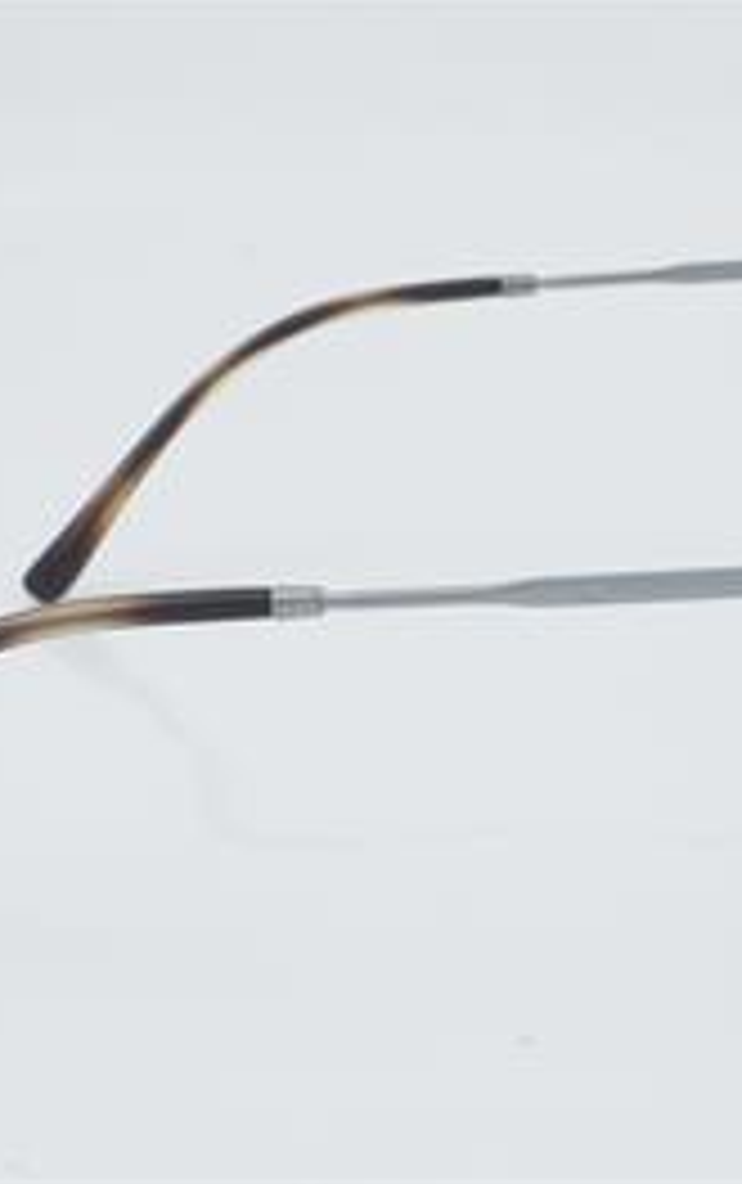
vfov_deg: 18.0
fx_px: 3743
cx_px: 580
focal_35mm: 116
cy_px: 590
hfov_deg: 11.3
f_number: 32
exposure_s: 1/3
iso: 100
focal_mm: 50
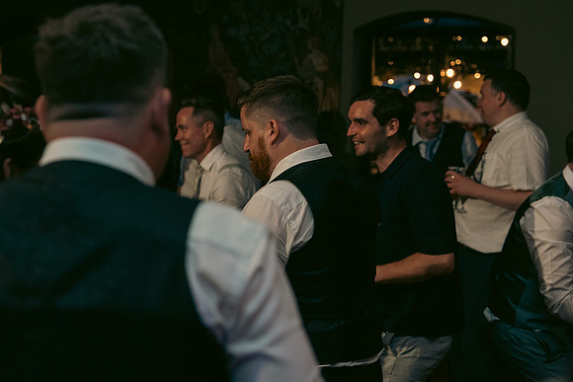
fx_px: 1051
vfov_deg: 20.6
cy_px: 191
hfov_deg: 30.5
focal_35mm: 66
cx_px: 286
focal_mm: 66
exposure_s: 1/160
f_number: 3.5
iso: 2500
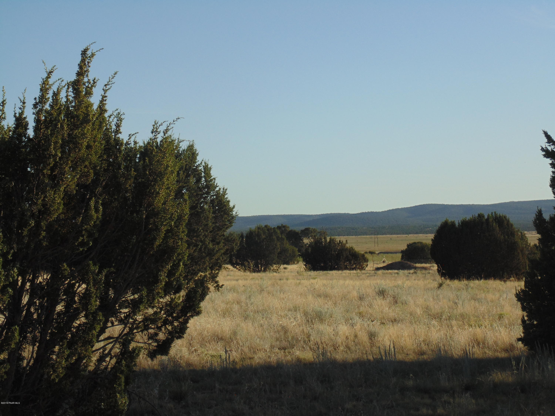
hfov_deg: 20.0
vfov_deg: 15.1
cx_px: 278
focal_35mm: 98
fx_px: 1571
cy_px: 208
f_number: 4.6
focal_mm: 17.5
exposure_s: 1/500
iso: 80
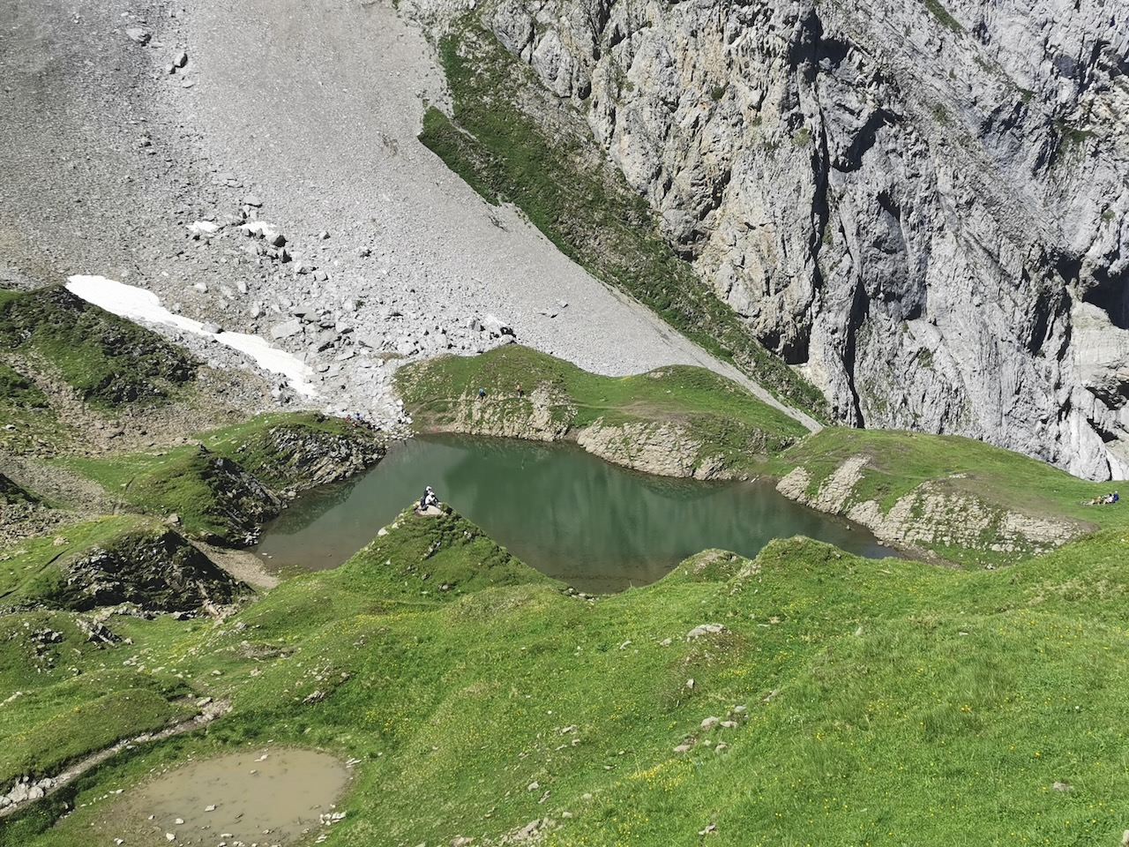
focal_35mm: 40
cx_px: 564
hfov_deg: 46.8
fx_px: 1305
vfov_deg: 36.0
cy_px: 424
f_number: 1.6
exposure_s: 1/3390
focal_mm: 5.56
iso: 50
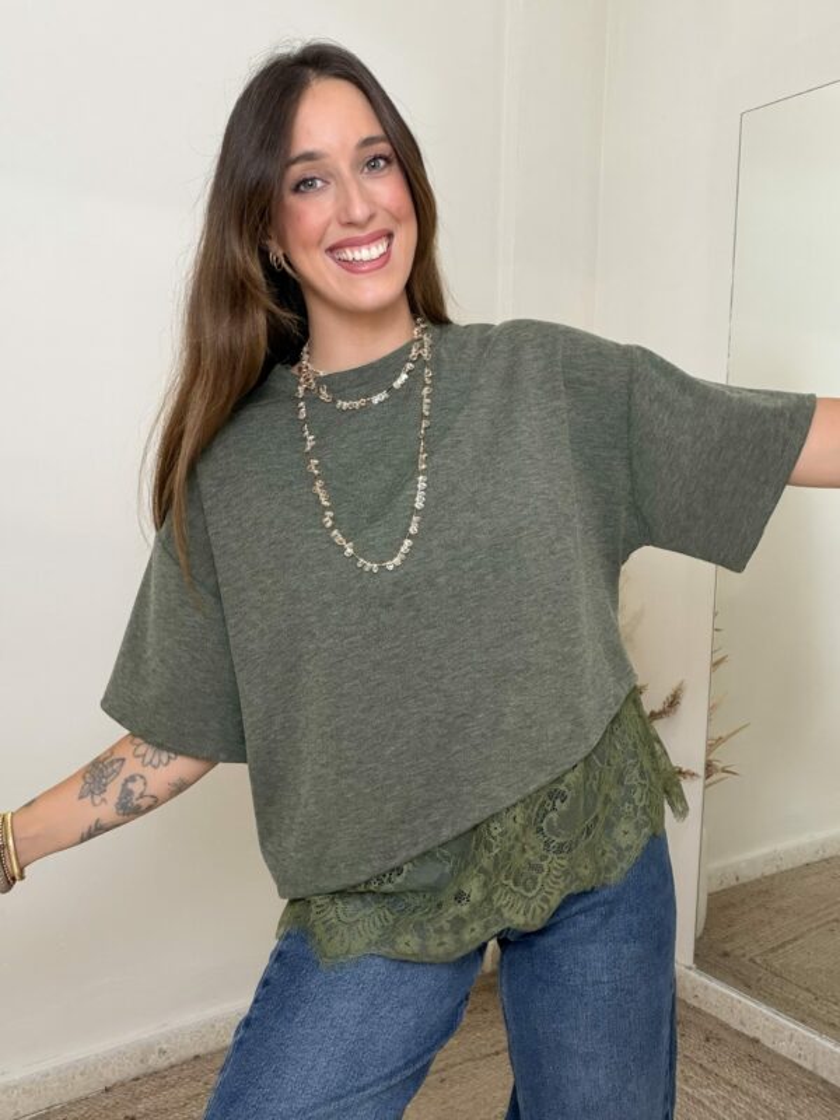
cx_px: 420
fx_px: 971
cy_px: 560
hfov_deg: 46.8
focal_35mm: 30
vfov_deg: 60.0
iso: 125
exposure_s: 1/50
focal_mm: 2.71
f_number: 1.9
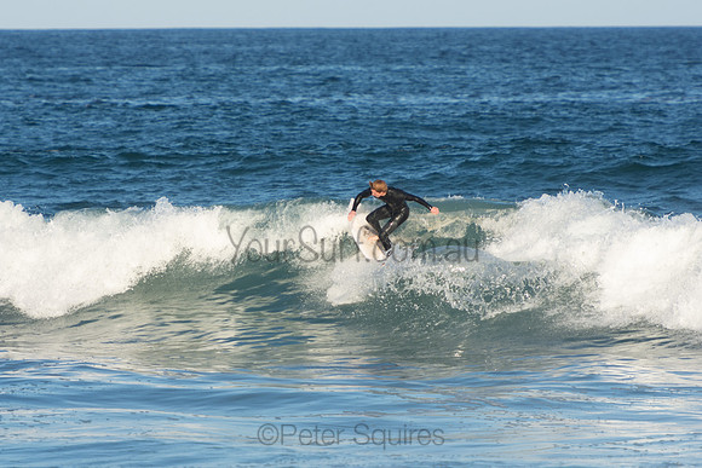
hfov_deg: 4.3
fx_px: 9362
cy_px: 234
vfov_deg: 2.9
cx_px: 351
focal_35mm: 480
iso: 180
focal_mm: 320
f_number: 5.6
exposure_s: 1/640
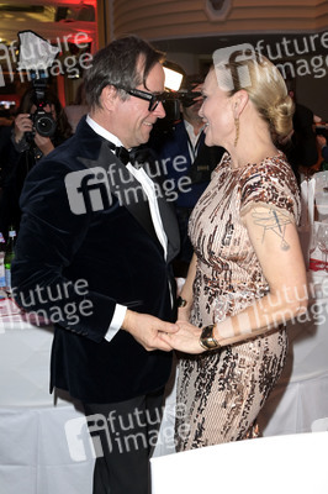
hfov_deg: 37.8
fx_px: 479
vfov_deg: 54.5
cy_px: 247
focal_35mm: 35
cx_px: 164
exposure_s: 1/100
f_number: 5
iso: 2000
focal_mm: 35
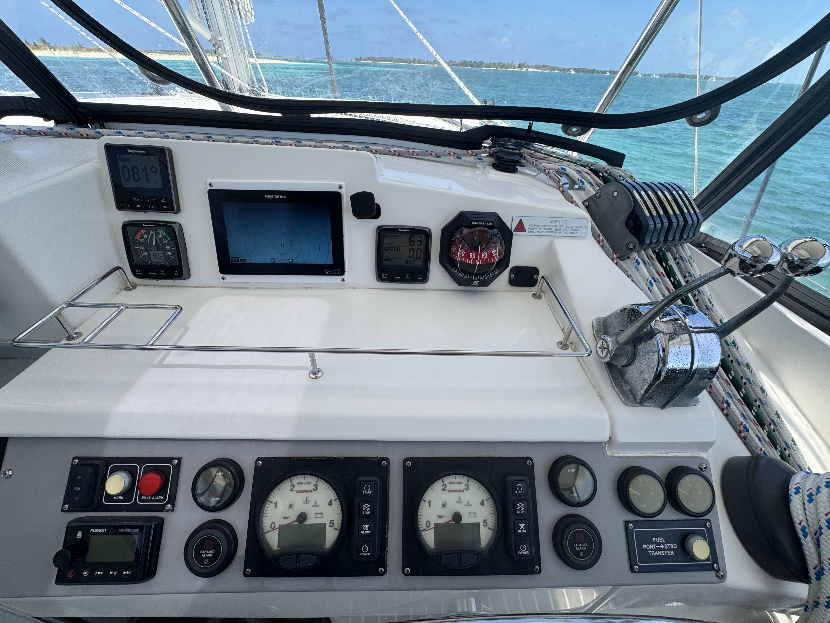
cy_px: 312
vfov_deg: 85.7
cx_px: 415
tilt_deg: -37.8
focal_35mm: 14
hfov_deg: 102.1
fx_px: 336
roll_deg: -2.7
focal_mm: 2.22
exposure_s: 1/1143
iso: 50
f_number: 2.2
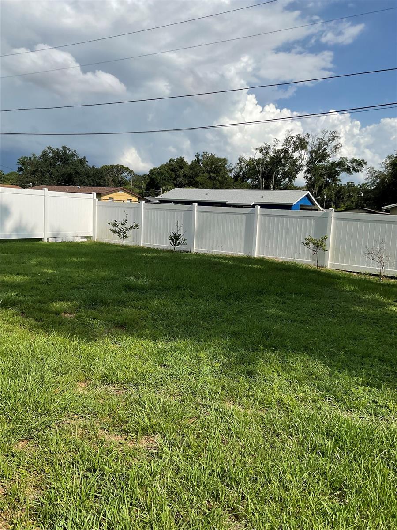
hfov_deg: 48.2
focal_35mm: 29
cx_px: 198
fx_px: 443
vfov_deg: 61.7
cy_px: 265
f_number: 1.8
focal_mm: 3
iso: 16
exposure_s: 1/3322
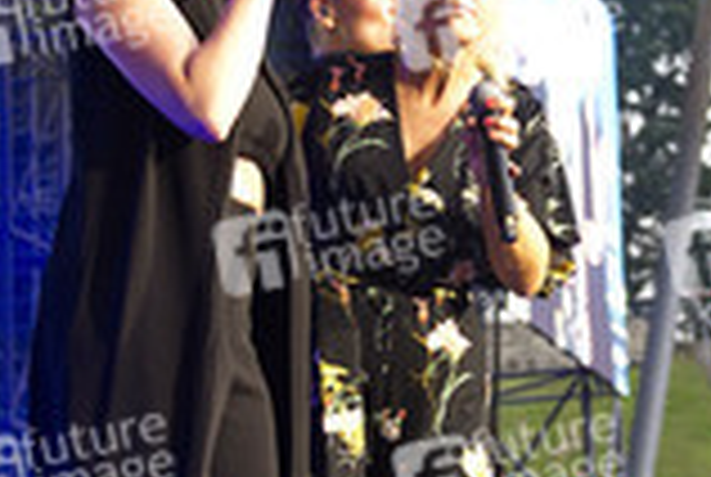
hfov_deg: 18.9
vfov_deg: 12.7
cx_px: 387
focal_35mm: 108
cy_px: 356
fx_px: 2137
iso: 1600
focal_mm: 38
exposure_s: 1/160
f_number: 2.8
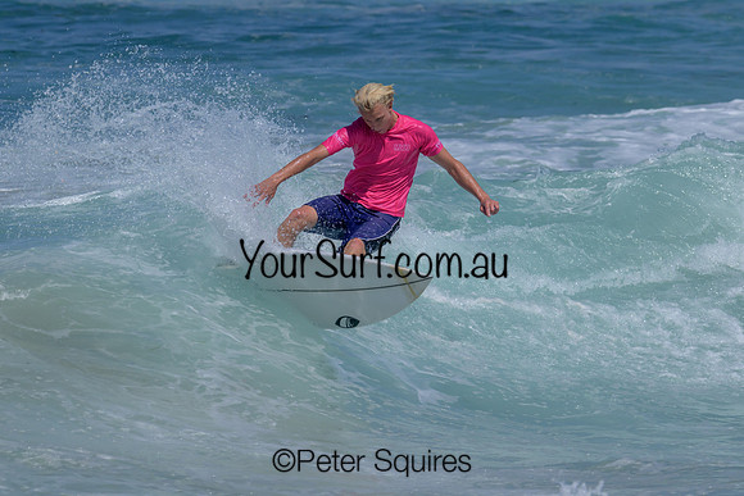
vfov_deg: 2.2
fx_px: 12843
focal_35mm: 621
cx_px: 502
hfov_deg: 3.3
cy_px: 204
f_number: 11
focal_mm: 460
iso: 360
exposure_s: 1/2000
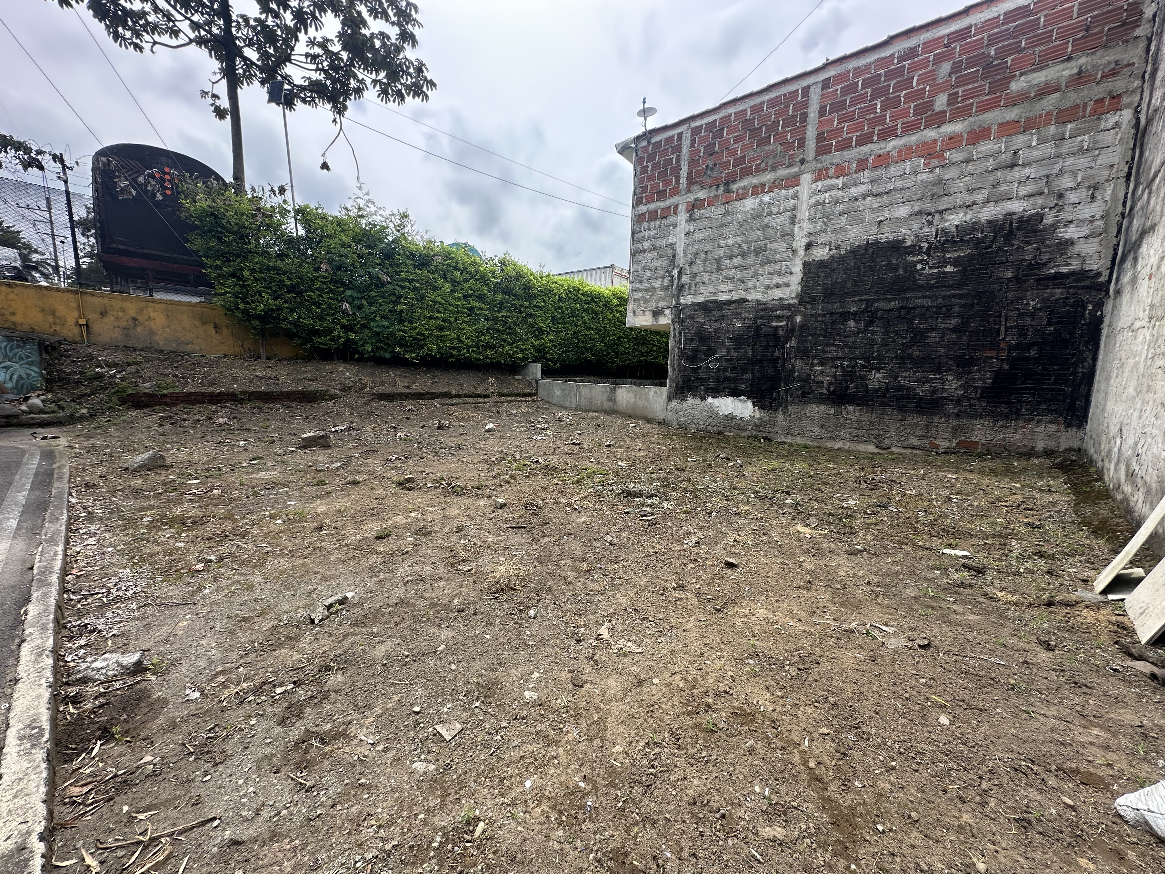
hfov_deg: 102.1
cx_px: 582
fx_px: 471
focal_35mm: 14
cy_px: 437
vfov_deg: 85.7
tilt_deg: -8.0
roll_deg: +0.0
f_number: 2.2
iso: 40
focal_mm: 2.22
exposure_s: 1/629
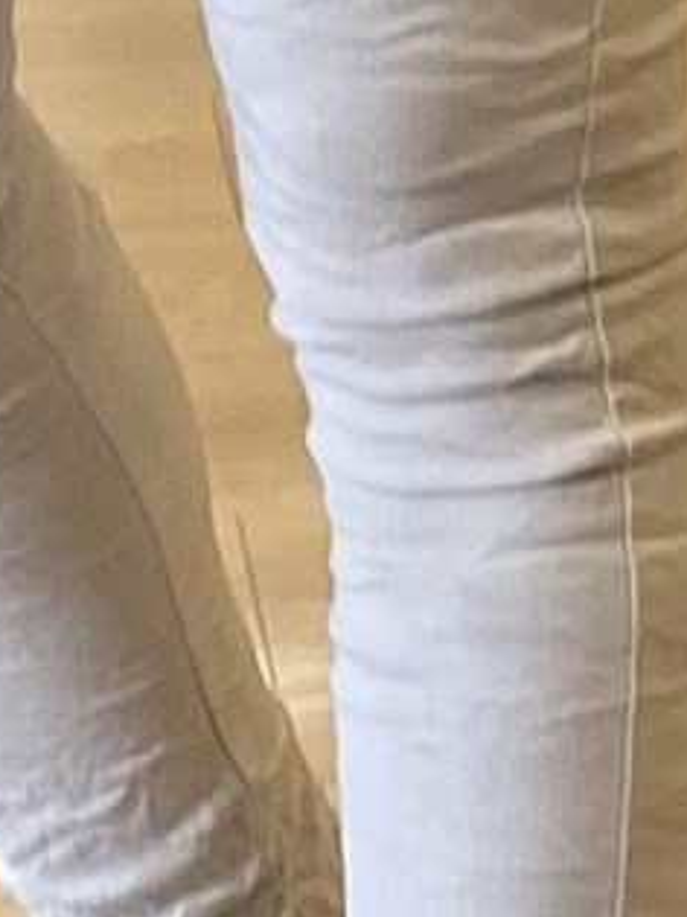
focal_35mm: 132
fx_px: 3495
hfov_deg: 11.2
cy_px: 178
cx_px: 352
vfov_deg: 14.9
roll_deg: -1.4
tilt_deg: -23.2
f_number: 1.8
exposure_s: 1/50
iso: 64
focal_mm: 4.25
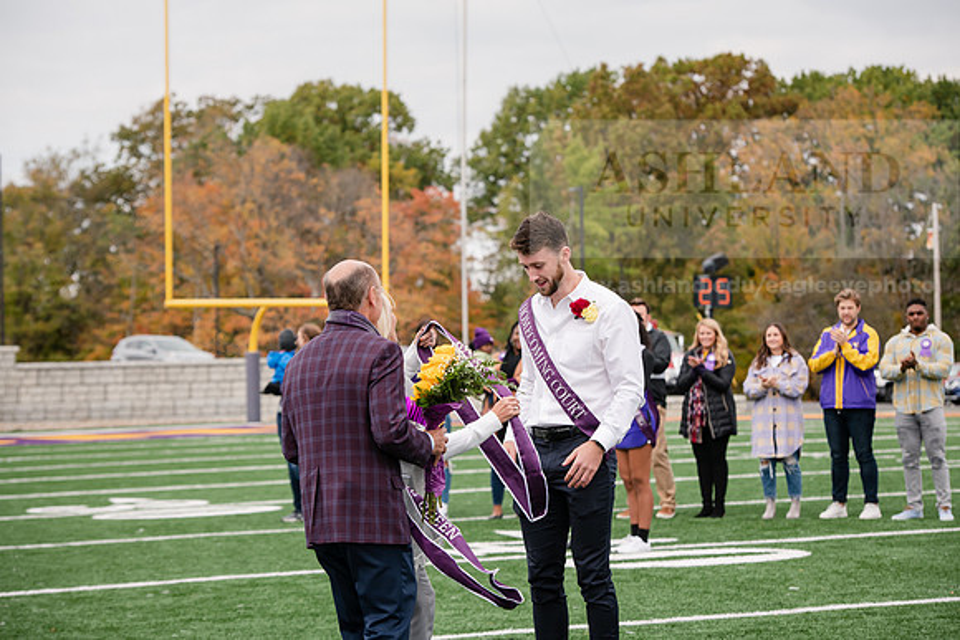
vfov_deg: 13.0
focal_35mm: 105
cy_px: 320
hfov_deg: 19.5
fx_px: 2801
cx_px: 480
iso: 320
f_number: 5
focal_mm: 105
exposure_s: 1/800
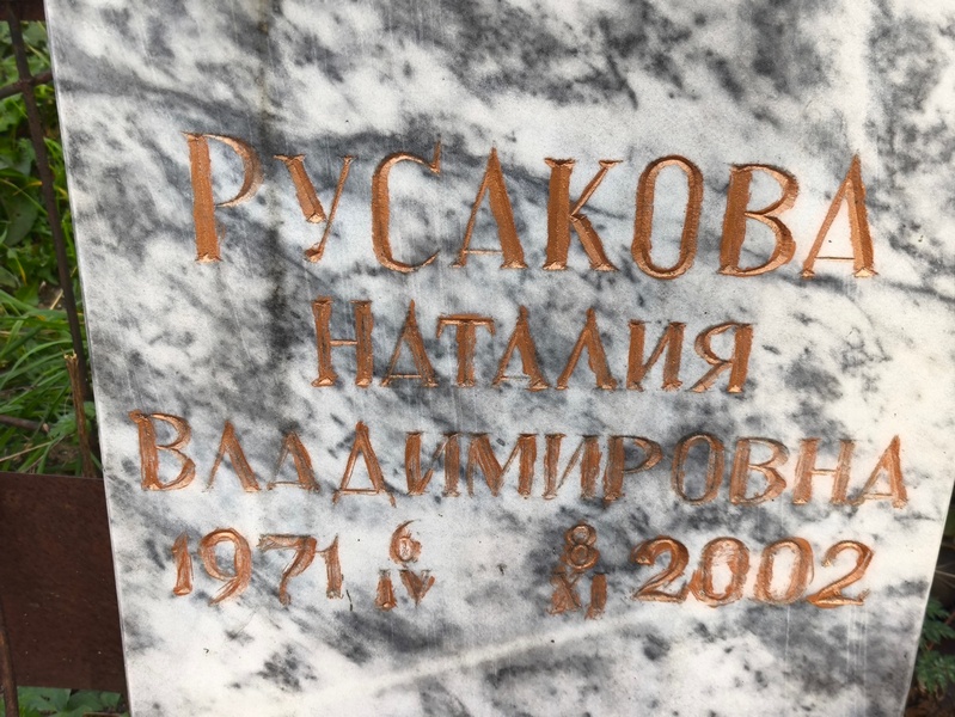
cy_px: 358
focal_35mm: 50
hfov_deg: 38.2
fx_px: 1380
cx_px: 478
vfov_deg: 29.1
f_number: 1.7
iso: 50
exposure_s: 1/134
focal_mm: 4.71
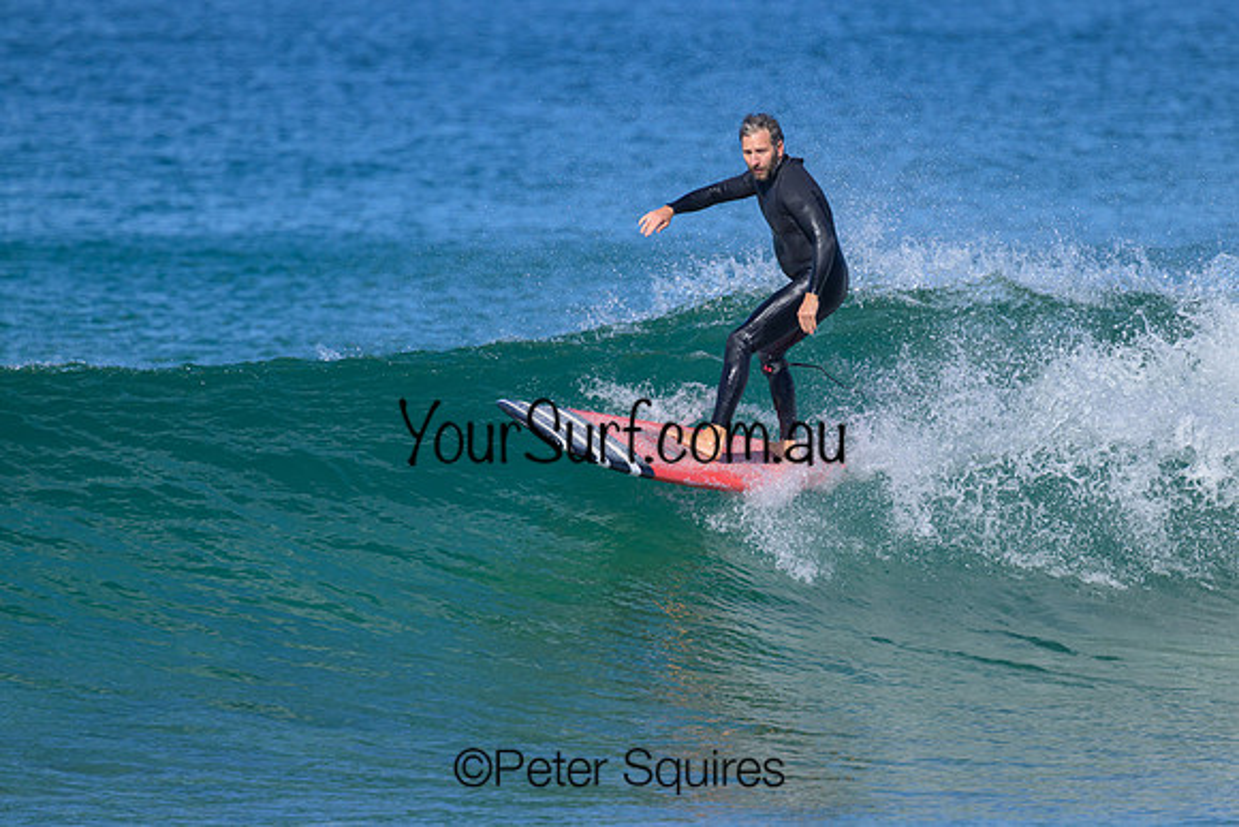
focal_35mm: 669
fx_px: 23044
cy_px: 423
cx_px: 741
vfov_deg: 2.1
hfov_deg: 3.1
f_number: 8
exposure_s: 1/2000
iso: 720
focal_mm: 560
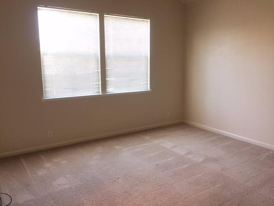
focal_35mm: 29
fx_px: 230
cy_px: 103
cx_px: 137
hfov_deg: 61.7
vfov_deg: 48.2
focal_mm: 4.15
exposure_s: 1/30
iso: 80
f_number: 2.2
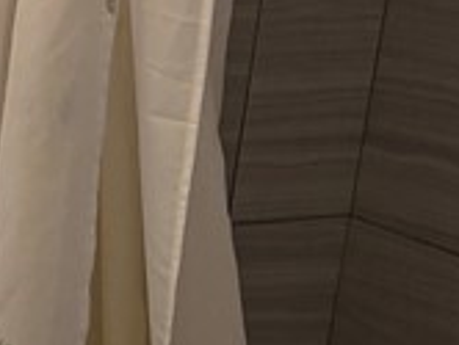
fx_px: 1965
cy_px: 257
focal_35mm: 148
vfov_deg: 10.0
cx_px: -766
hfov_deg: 10.6
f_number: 1.78
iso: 125
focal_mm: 6.76
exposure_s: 1/208
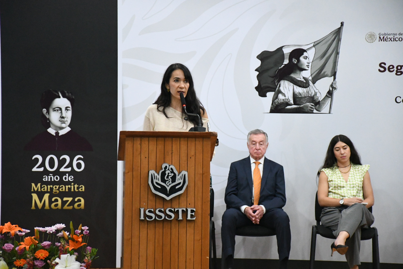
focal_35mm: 150
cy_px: 134
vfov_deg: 9.1
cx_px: 202
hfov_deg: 13.7
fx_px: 1679
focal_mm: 100
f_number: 6.3
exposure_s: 1/80
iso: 10000
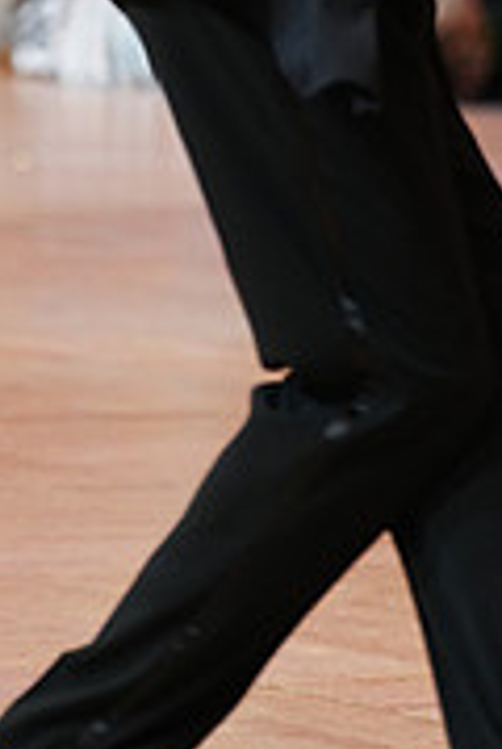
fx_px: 7146
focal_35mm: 343
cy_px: -318
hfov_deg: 4.0
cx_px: 492
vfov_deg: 5.9
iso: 2500
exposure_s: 1/400
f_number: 2.8
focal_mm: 106
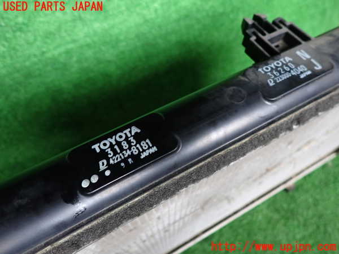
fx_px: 245
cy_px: 127
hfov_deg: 69.4
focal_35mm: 25
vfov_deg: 54.9
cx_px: 170
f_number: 2
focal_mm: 4.5
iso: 200
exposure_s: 1/30
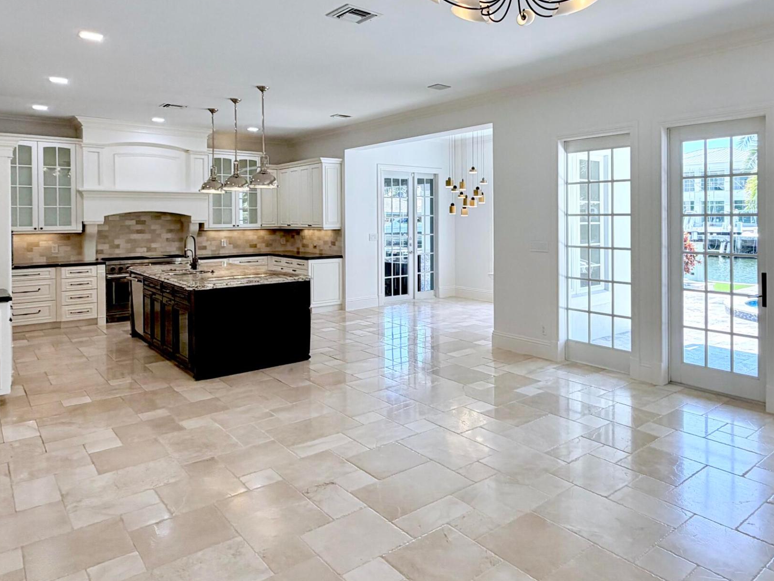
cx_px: 463
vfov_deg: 54.3
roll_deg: +0.6
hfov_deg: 68.7
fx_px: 559
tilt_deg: -0.7
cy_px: 220
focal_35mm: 25
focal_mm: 2.22
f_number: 2.2
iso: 50
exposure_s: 1/143
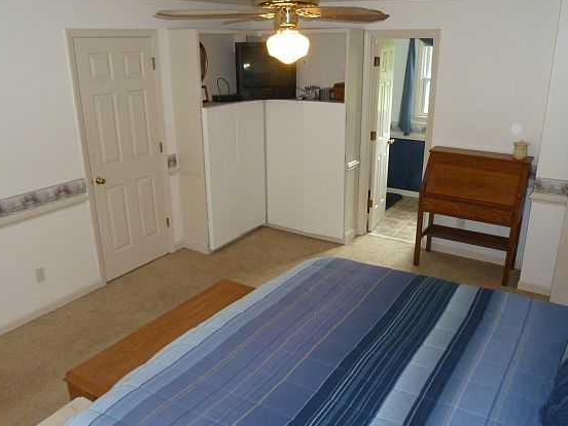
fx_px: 476
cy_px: 211
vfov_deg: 48.2
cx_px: 287
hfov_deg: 61.7
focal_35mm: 29
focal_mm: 4.1
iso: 200
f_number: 3.3
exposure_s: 1/30
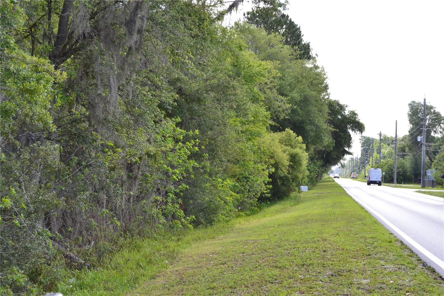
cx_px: 222
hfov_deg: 24.6
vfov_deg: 16.5
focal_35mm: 82
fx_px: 1017
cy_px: 148
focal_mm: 55
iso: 400
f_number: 10
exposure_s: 1/250
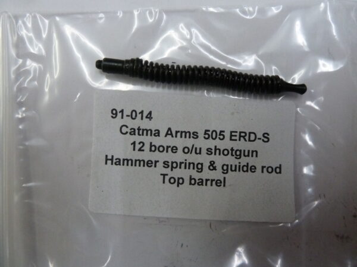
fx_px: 258
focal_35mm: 25
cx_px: 178
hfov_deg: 69.4
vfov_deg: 54.9
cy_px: 134
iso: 500
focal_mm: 4.1
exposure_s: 1/60
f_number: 3.3
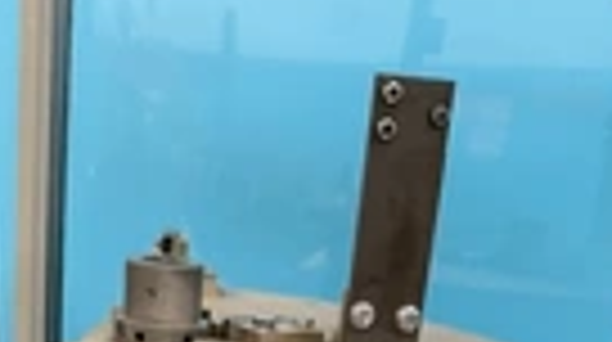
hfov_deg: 27.5
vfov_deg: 13.0
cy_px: 738
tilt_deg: -22.2
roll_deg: -3.6
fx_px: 1248
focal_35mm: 77
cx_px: 234
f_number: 1.78
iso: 250
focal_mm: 6.76
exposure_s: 1/60
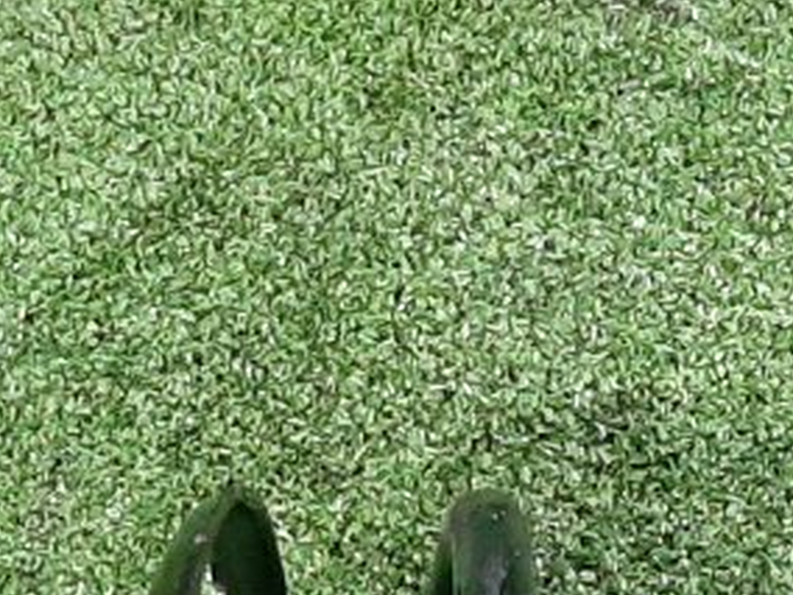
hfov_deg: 14.9
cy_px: 1059
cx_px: 464
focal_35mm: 132
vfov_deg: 10.6
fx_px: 3024
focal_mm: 3.93
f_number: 1.7
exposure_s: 1/25
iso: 308
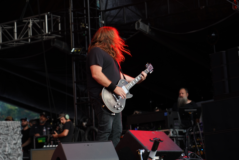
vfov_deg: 13.0
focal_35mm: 105
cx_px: 120
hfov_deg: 19.5
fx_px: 697
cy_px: 80
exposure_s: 1/125
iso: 320
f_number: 4
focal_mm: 105
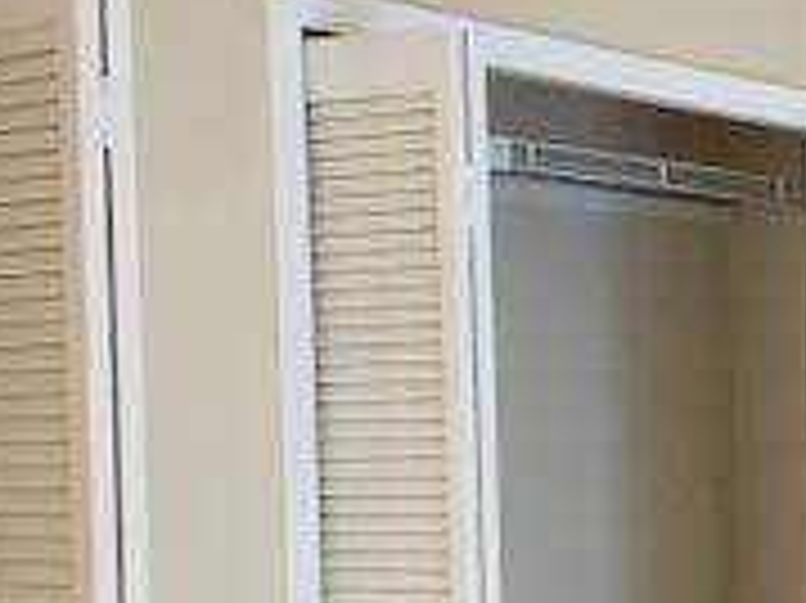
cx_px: 1126
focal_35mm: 103
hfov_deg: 17.6
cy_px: 675
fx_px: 2397
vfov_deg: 14.0
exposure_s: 1/120
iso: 800
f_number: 1.8
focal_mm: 5.4
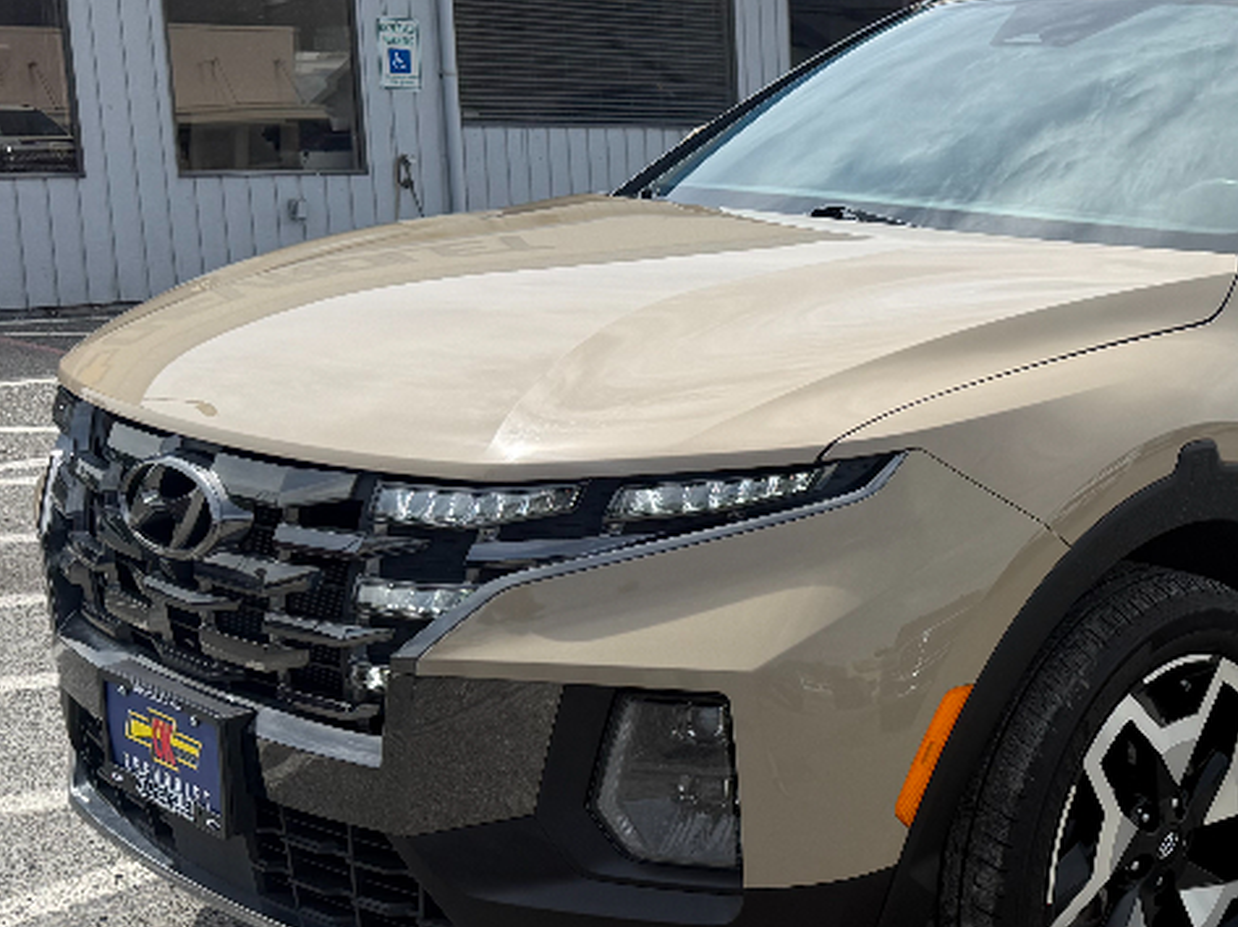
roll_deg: -0.7
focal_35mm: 52
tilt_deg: -10.9
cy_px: 511
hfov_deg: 34.2
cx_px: 1178
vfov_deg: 28.0
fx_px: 1858
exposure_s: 1/4975
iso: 80
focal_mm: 6.76
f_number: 1.78
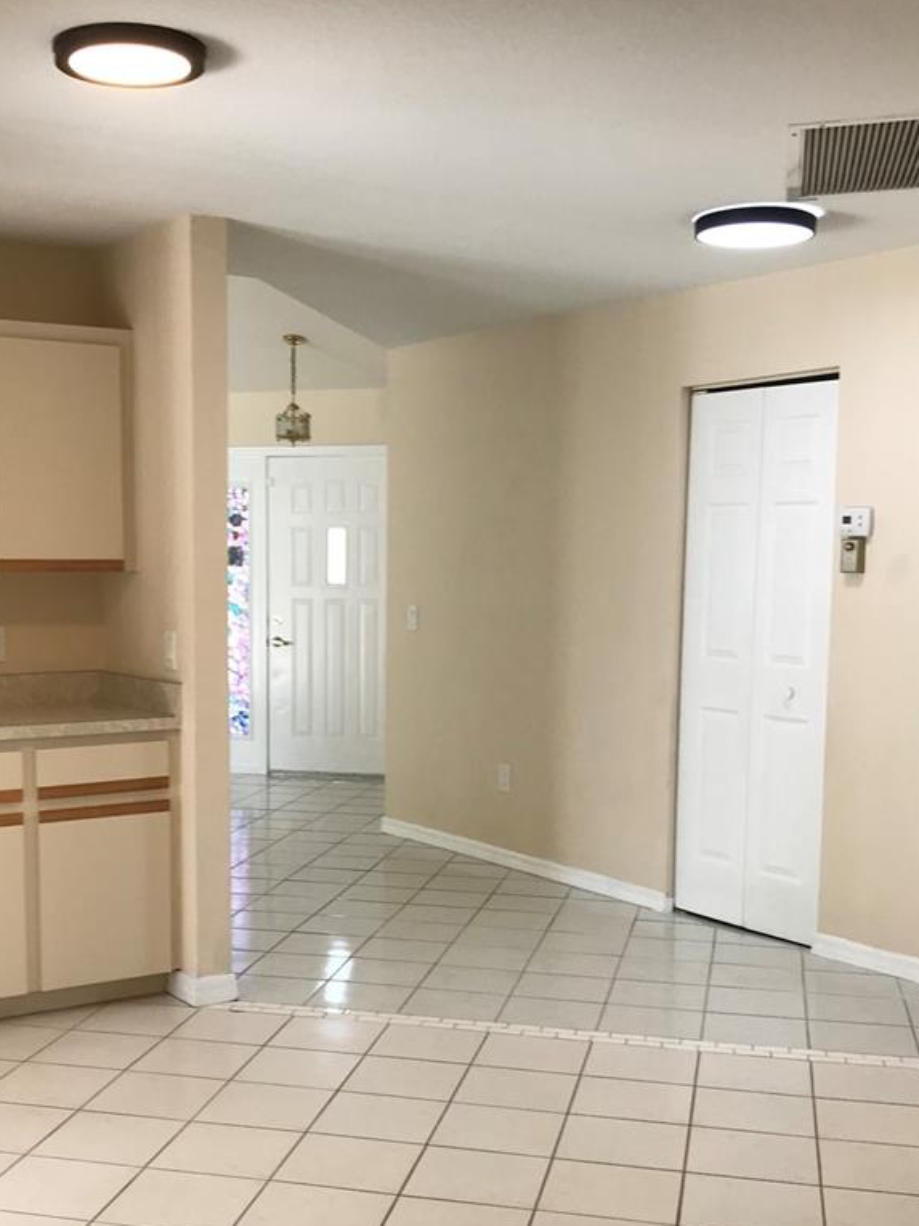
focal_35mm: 44
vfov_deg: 42.7
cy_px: 746
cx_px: 330
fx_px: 1558
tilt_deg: -8.1
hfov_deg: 32.7
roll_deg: -2.9
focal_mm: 3.99
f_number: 1.8
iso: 25
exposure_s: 1/60
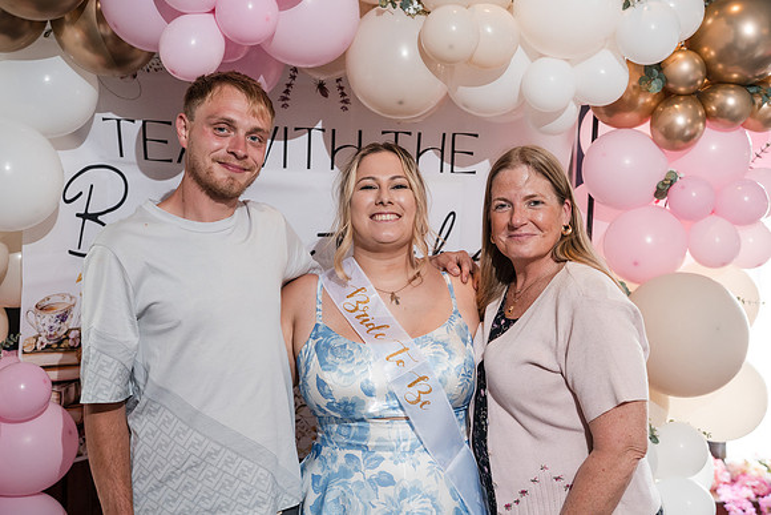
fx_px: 1114
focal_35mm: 52
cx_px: 386
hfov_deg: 38.2
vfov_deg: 26.0
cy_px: 258
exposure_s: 1/250
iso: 2000
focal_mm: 52
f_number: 4
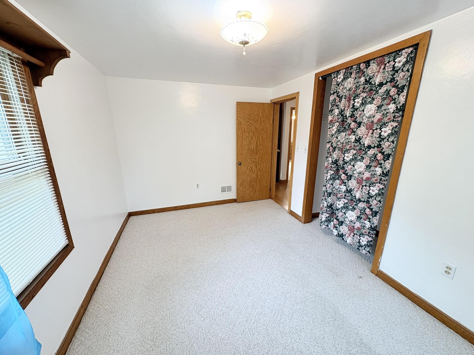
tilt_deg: -14.4
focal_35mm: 14
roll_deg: +0.2
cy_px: 178
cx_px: 237
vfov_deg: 85.7
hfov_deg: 102.1
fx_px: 192
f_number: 2.2
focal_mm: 2.22
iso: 125
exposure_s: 1/60
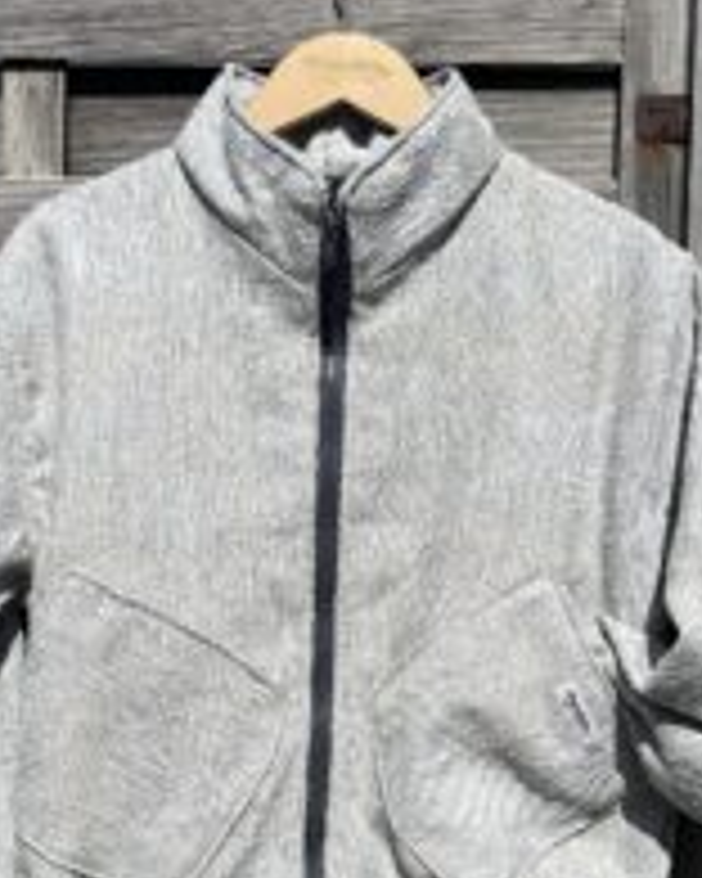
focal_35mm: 52
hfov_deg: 29.1
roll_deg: -0.4
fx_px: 1350
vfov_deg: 35.9
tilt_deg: -6.3
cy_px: 513
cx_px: 328
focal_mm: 5.1
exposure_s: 1/8403
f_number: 1.6
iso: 50
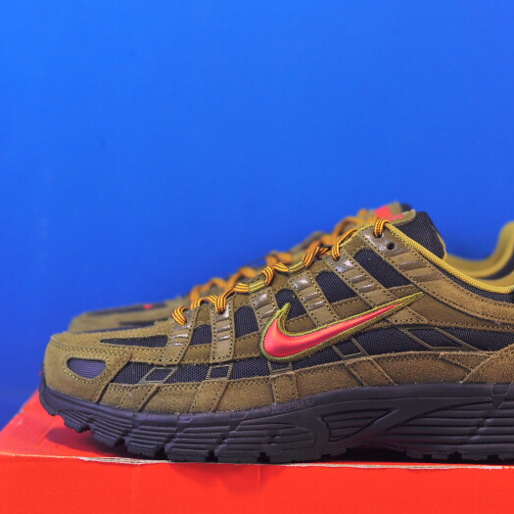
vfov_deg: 17.9
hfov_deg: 17.9
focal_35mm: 97
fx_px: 1630
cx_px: 306
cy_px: 256
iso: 250
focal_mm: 50
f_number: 2.5
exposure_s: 1/320
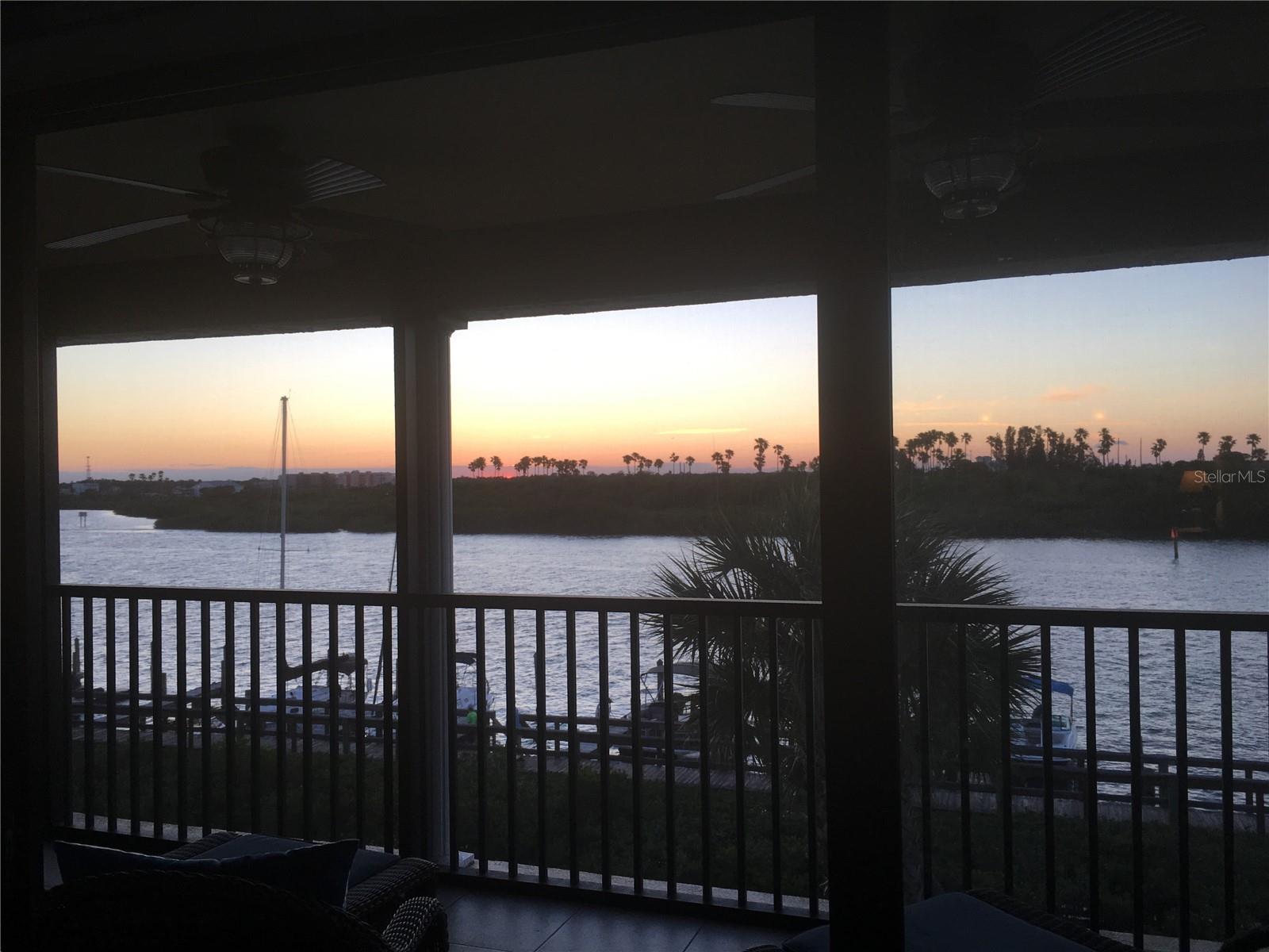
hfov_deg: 61.7
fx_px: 1063
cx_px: 634
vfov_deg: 48.2
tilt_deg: +0.4
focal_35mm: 29
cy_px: 476
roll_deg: +0.9
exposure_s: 1/60
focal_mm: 4.15
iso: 32
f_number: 2.2
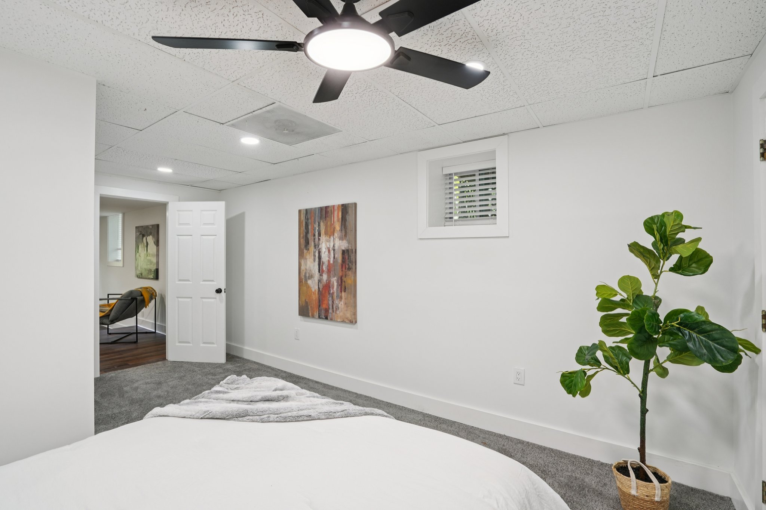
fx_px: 340
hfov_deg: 96.7
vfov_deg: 73.7
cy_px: 255
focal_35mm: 16
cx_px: 383
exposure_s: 1/13
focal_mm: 16
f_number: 8
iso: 400
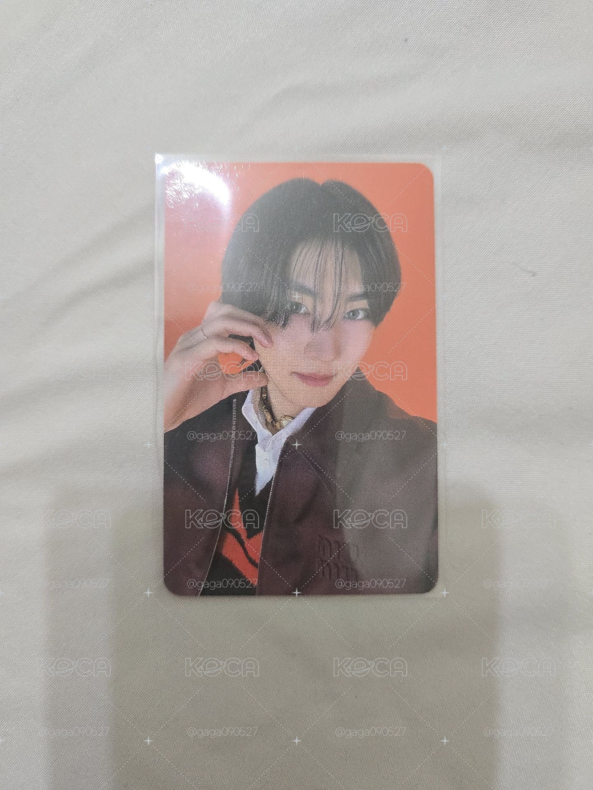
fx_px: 525
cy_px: 395
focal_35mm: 23
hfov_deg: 58.9
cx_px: 296
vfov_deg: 73.9
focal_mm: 6.3
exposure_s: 1/120
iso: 640
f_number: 1.7
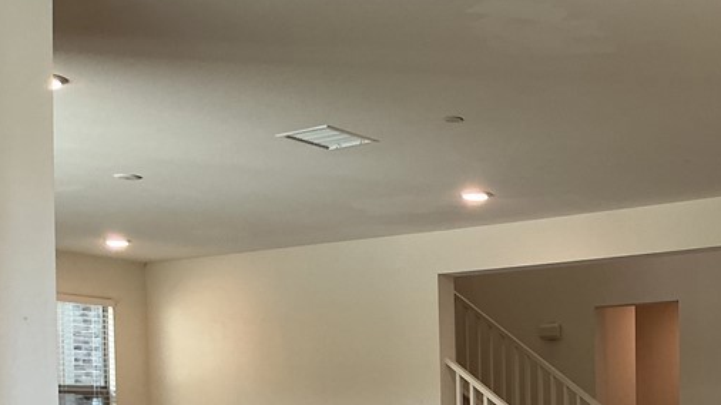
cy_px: 496
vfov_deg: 17.8
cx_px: 681
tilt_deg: -1.9
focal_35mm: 64
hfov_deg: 31.0
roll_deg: +0.4
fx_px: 1223
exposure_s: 1/120
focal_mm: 3
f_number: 1.8
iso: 50
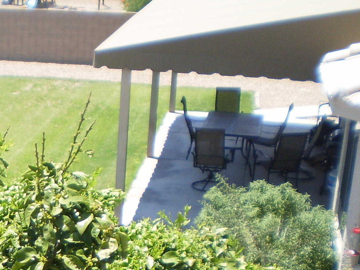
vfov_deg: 16.0
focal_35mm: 89
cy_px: 312
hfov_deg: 20.7
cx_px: -63
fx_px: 926
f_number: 3.1
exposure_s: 1/500
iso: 64
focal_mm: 6.3
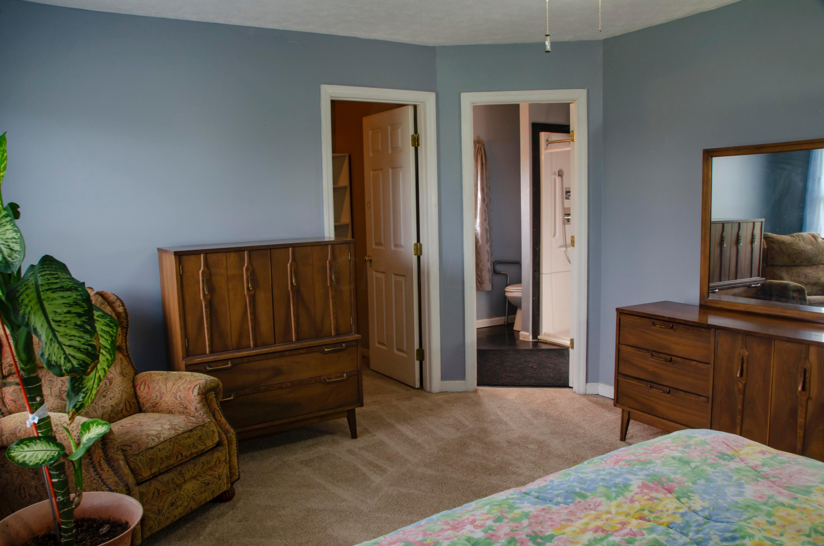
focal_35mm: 27
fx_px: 617
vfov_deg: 47.7
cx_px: 412
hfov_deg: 67.5
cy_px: 273
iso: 200
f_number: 18
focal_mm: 18
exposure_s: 1/4
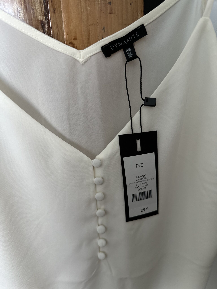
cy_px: 144
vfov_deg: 71.6
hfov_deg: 56.8
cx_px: 108
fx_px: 201
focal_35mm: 24
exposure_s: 1/60
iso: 250
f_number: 1.78
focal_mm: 6.86
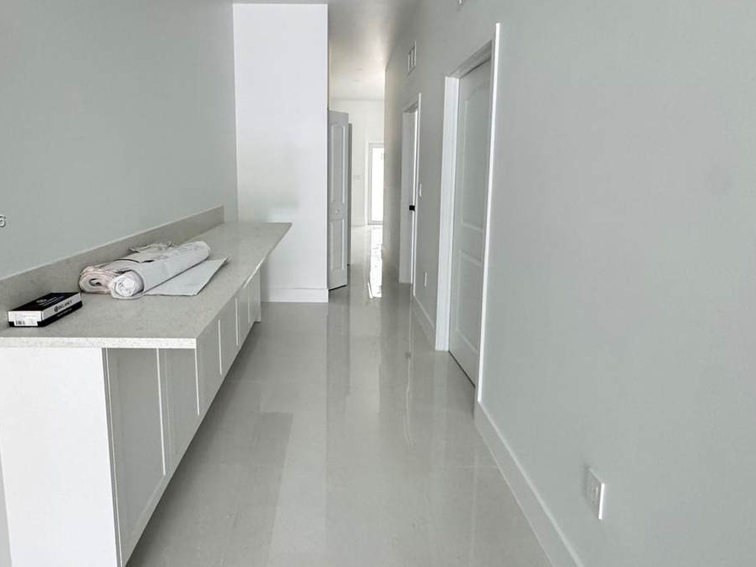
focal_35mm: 20
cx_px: 335
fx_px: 437
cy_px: 222
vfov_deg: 65.2
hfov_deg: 81.4
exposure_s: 1/60
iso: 800
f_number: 2.2
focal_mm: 2.22
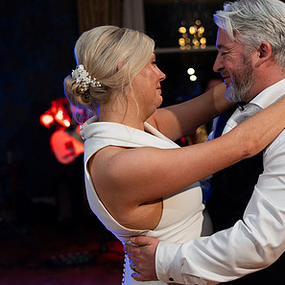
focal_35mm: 73
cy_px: 159
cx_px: 206
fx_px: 680
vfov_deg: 23.7
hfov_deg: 23.5
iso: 1250
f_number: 2.8
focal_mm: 44
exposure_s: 1/160
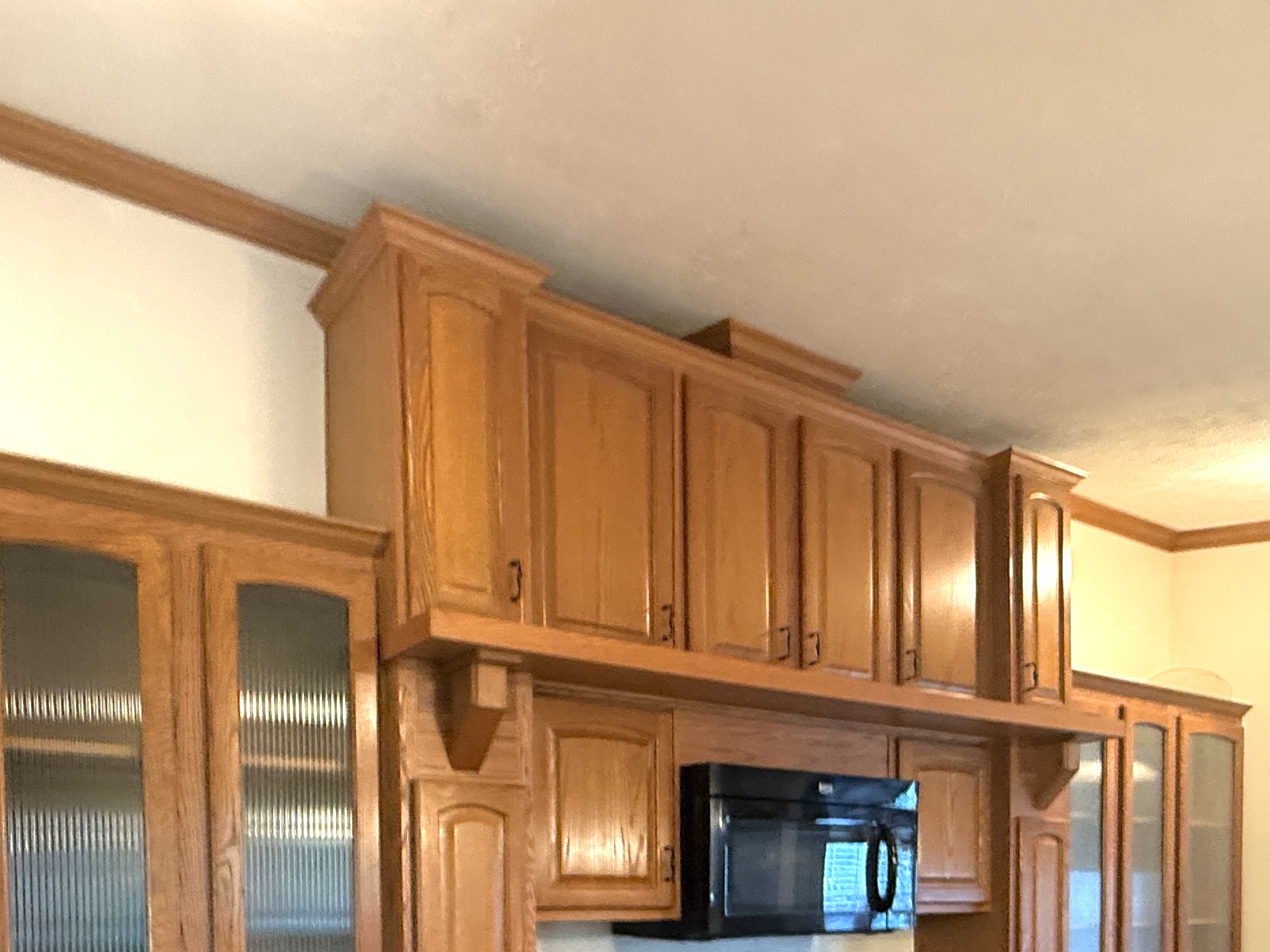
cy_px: 951
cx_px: 660
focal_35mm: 30
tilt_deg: -2.5
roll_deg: +0.4
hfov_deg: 60.0
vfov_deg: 40.9
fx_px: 1101
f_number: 2.2
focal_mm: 2.22
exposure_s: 1/24
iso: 250
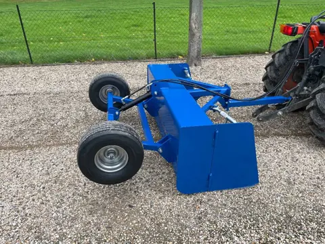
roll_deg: +1.8
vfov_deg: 53.1
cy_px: 122
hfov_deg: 67.3
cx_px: 162
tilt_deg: -30.6
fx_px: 244
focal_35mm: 26
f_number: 1.6
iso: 32
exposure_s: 1/744
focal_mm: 4.2
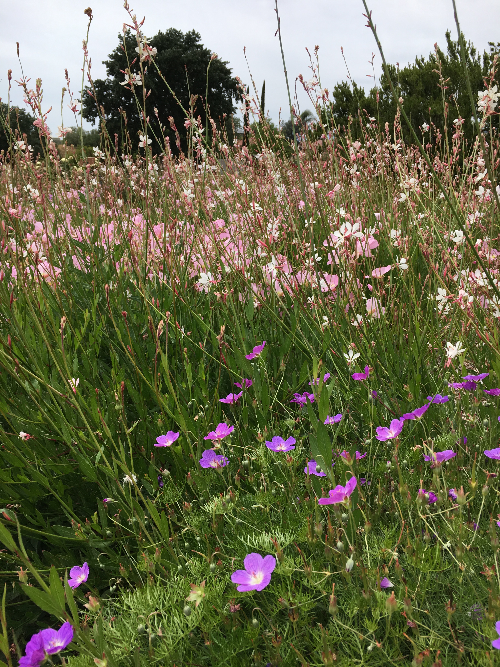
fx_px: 559
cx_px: 250
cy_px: 334
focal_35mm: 29
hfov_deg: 48.2
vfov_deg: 61.7
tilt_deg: -16.6
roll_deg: -0.8
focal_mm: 4.15
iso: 25
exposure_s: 1/1425
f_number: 2.2
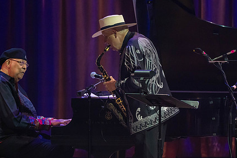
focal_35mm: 435
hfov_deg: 4.7
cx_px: 102
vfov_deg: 3.2
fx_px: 2866
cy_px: 81
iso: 3200
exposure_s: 1/320
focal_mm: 321
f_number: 5.6
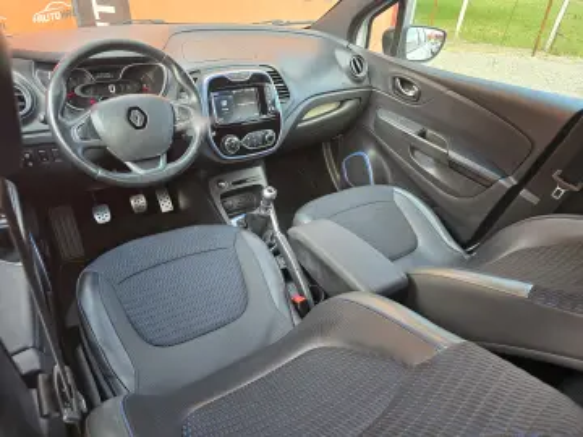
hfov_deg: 73.9
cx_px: 292
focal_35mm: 23
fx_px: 387
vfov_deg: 58.9
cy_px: 218
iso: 200
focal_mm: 6.3
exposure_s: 1/120
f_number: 1.7
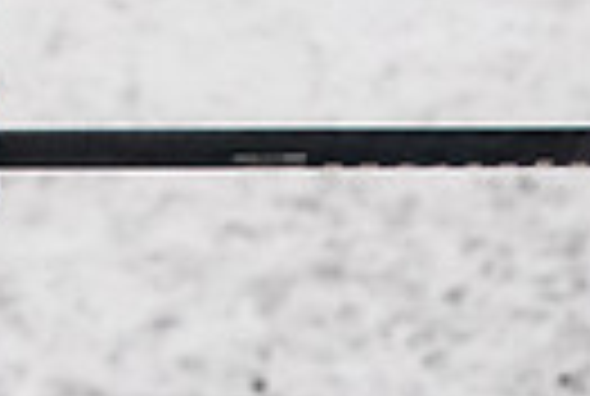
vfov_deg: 0.7
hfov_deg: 1.1
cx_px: -353
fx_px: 30931
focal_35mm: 1883
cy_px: -751
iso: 2000
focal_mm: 200
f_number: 3.5
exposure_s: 1/800
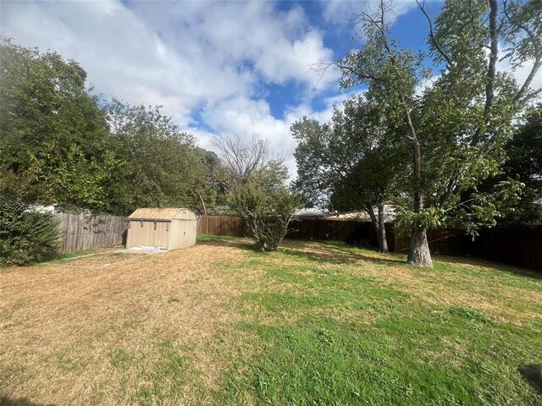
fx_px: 204
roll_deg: -1.5
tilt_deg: +4.1
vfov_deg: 89.9
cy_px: 203
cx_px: 271
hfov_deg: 106.2
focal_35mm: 13
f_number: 1.8
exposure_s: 1/1119
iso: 32
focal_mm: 1.57
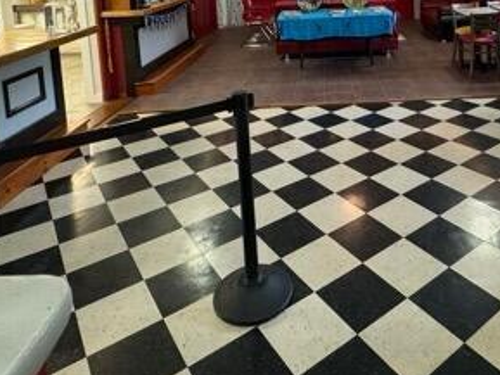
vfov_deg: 39.9
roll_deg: +2.2
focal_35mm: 31
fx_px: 448
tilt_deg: -5.5
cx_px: 324
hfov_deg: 57.3
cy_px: -2
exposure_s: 1/60
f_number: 2.2
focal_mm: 2.22
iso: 250
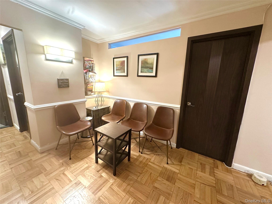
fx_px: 110
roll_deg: -2.0
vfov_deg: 85.7
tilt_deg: -9.6
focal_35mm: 14
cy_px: 102
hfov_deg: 102.1
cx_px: 136
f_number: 2.2
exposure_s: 1/60
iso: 500
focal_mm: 2.22
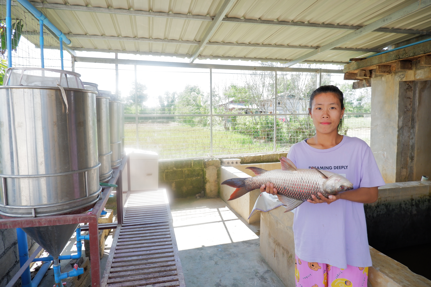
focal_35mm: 23
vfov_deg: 55.1
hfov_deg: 76.1
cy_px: 144
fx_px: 275
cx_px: 216
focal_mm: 15.2
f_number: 3.5
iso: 400
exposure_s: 1/400
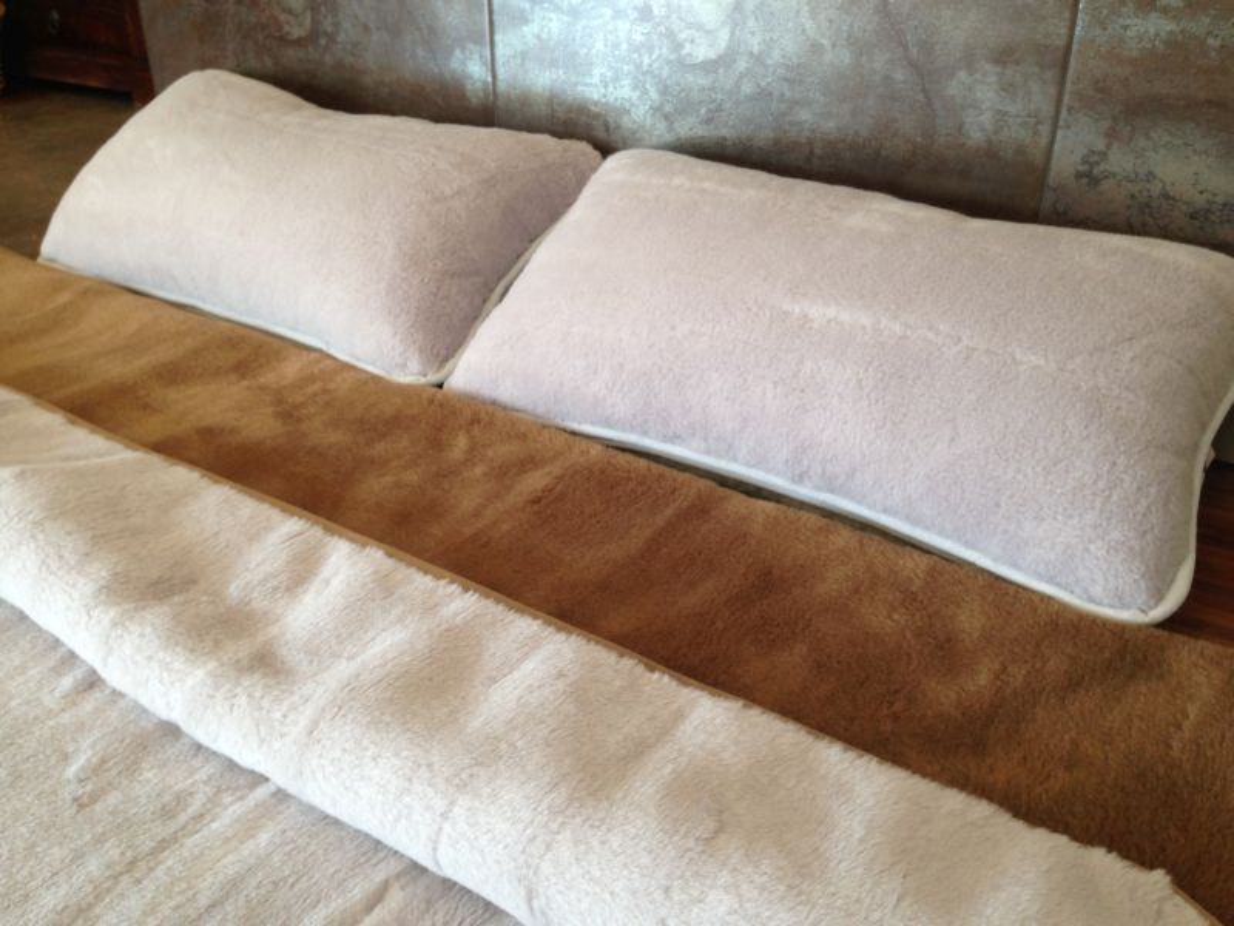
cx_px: 617
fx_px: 1176
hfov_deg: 55.4
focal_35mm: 33
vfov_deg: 42.9
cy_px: 463
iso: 50
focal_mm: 4.12
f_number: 2.4
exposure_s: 1/30
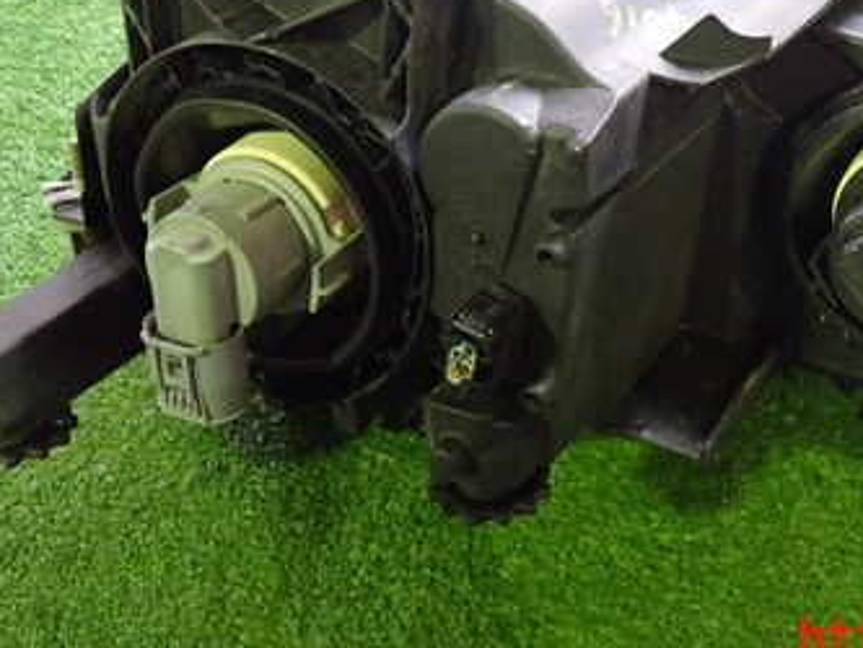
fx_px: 1347
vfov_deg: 26.3
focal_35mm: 54
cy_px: 91
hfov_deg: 35.0
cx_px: 606
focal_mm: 5.4
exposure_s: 1/40
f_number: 2.3
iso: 800
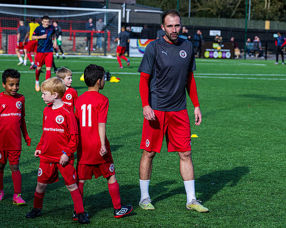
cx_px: 190
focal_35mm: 136
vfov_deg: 11.3
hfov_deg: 14.1
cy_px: 113
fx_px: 1151
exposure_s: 1/3200
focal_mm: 73
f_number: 4
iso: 400
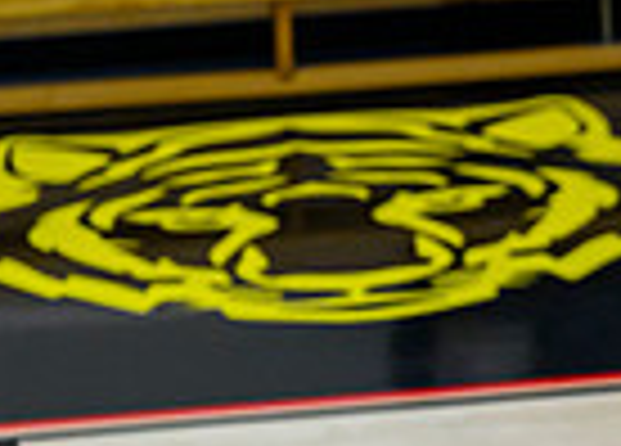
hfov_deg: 3.5
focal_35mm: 566
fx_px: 9997
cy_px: 481
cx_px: 1524
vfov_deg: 2.6
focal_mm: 110
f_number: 3.2
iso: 2000
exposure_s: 1/640
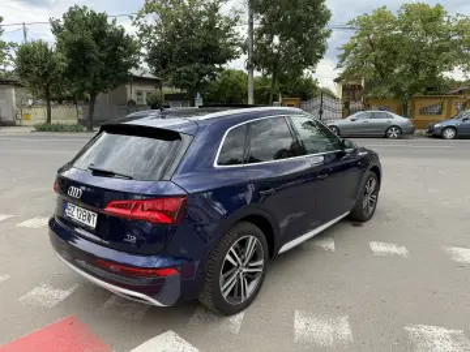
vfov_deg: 56.8
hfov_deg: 71.6
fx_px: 326
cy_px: 176
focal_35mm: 24
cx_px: 235
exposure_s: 1/1689
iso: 80
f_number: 1.78
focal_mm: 6.76
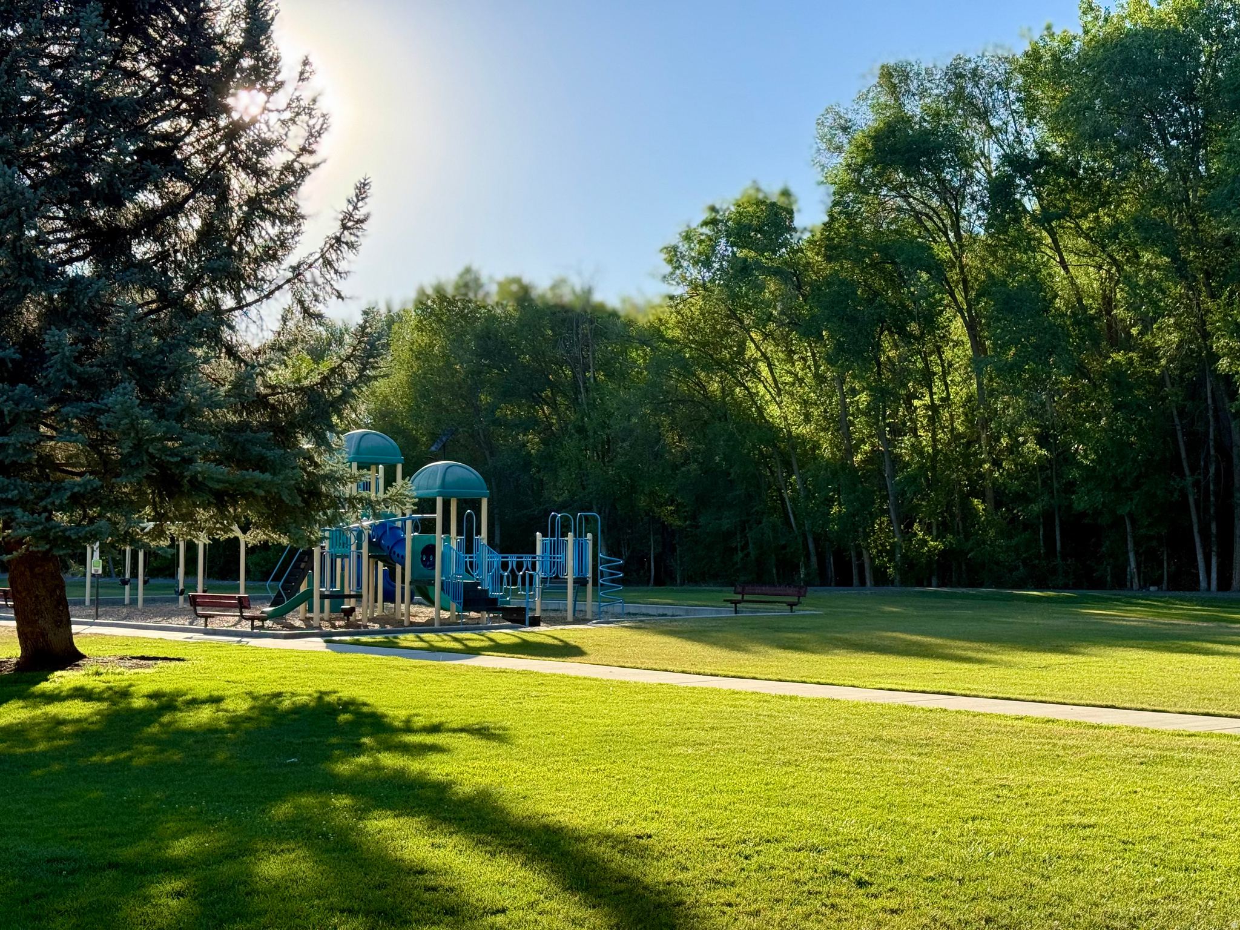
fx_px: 1719
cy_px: 465
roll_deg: -0.1
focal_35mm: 48
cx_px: 620
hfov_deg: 39.7
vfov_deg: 30.3
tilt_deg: +3.6
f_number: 1.78
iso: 64
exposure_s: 1/1838
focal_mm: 6.76
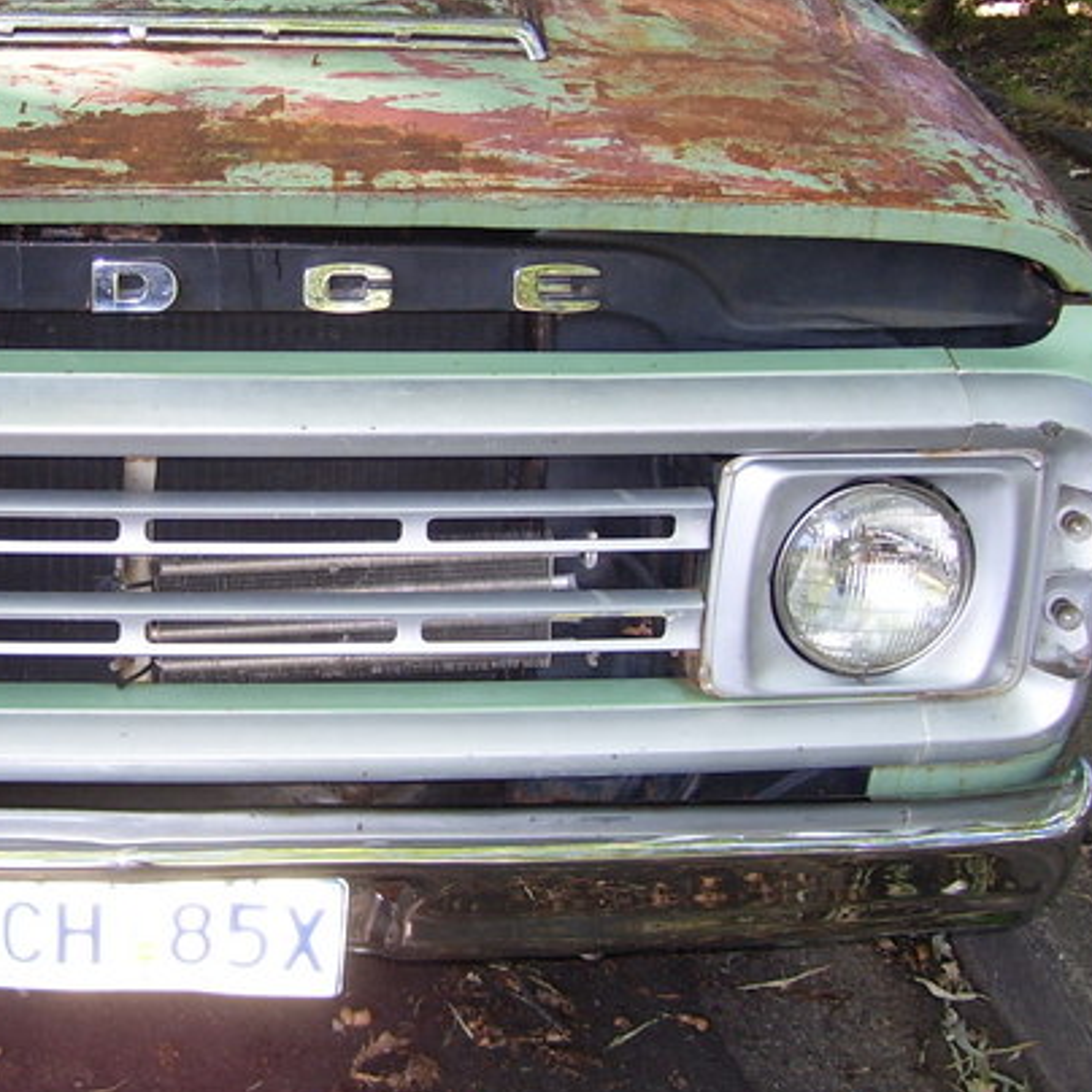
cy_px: 387
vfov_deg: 27.2
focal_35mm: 63
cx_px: 138
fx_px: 2248
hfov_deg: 26.5
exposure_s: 1/60
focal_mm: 6
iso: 80
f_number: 2.7
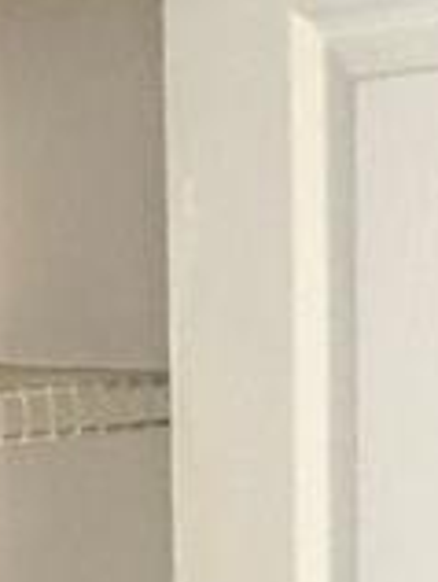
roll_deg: +1.8
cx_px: 29
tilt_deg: -10.1
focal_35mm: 106
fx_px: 1784
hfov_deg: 13.8
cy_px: 553
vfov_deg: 18.1
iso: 1000
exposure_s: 1/60
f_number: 2.2
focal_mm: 2.22
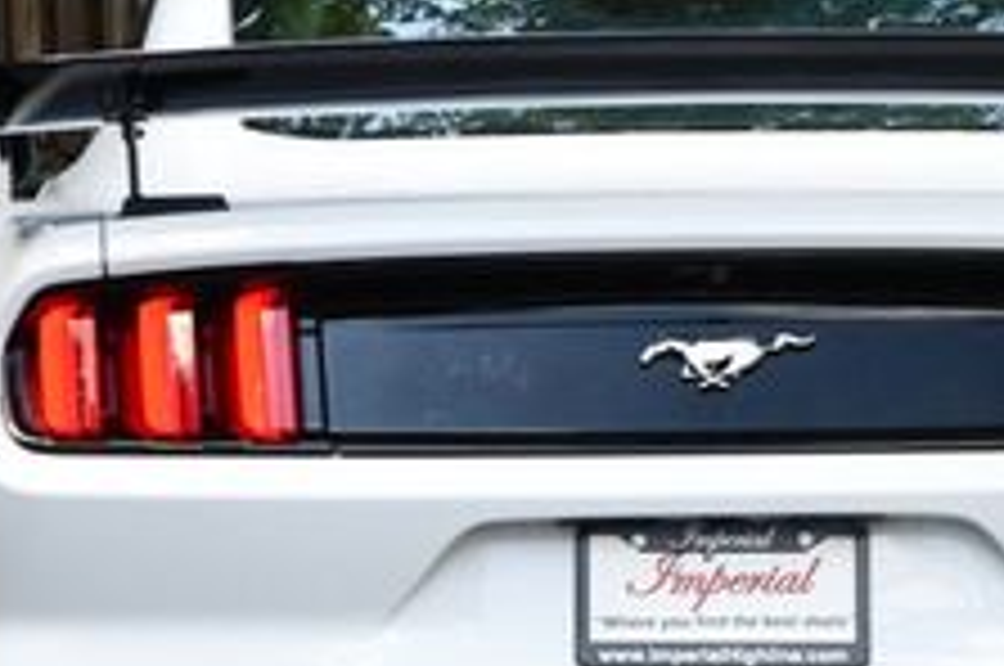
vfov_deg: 4.0
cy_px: 234
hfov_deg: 6.0
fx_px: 9608
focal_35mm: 345
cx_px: 671
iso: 360
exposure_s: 1/250
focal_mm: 80
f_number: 5.6
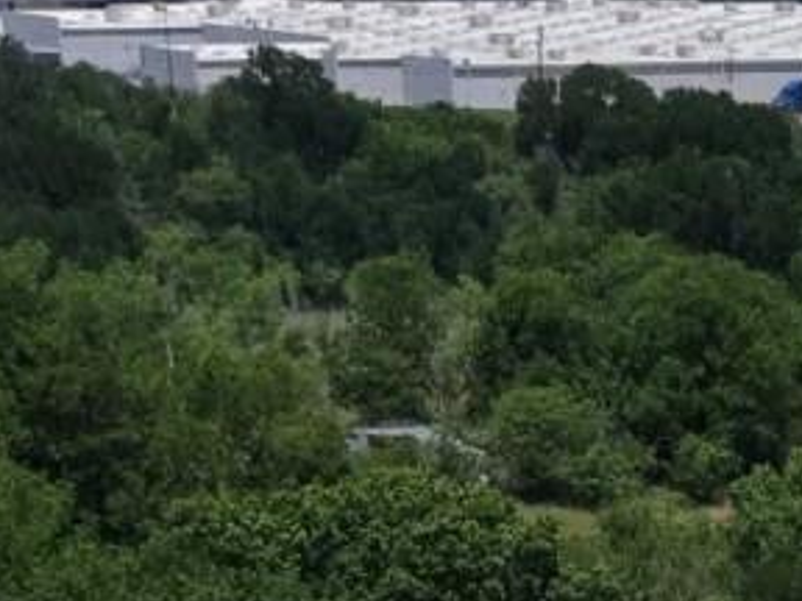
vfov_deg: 7.7
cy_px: 1992
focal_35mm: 160
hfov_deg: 12.0
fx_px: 3707
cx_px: 1058
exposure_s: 1/8000
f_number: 1.8
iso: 150
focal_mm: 8.67
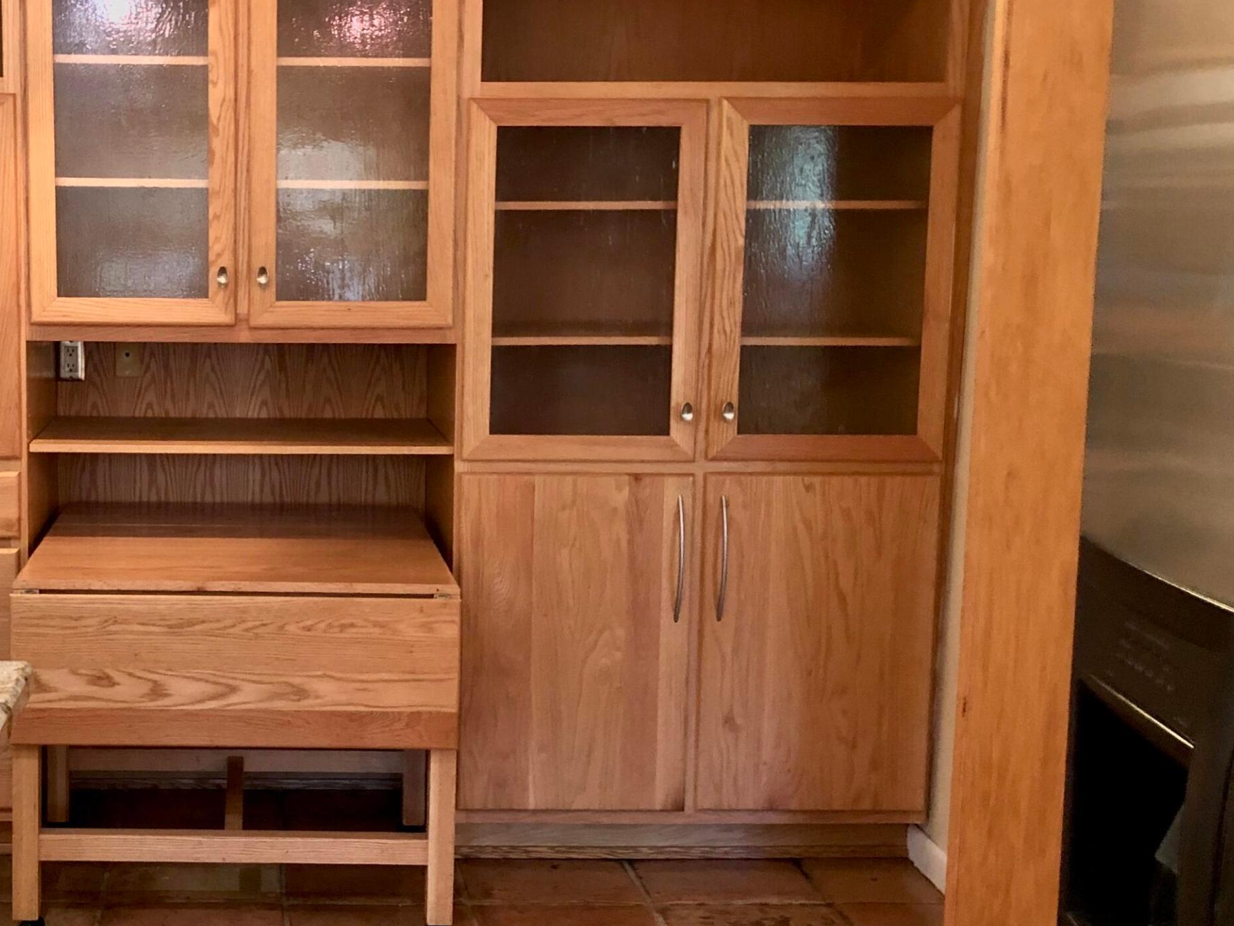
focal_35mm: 45
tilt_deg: -3.6
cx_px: 268
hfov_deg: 40.5
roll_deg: -0.2
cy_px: 426
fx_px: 1604
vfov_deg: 32.2
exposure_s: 1/6
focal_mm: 4
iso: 100
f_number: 1.8
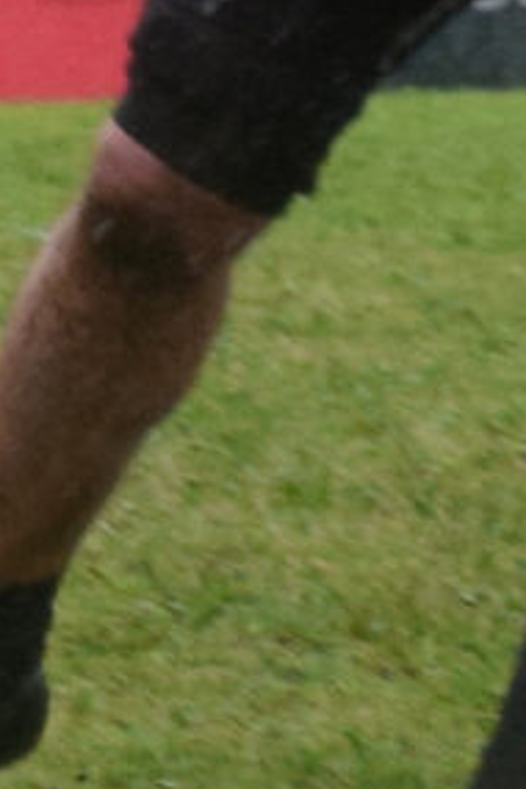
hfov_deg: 1.0
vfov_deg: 1.5
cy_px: -239
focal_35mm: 1416
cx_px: -1489
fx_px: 31042
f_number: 5.6
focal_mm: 105
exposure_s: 1/500
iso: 1000
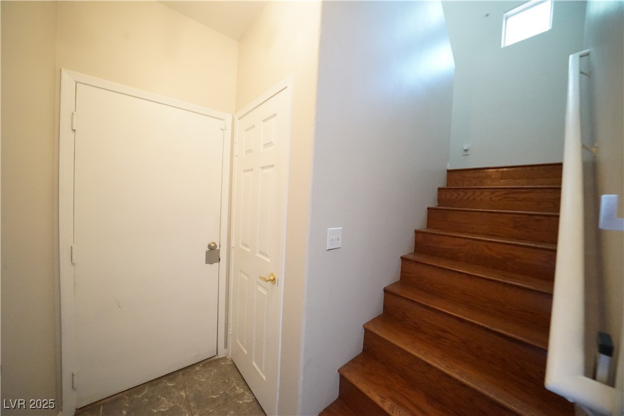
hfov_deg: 112.6
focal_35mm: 12
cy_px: 208
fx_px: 208
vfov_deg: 90.0
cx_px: 312
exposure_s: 1/125
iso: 10000
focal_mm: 12
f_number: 7.1
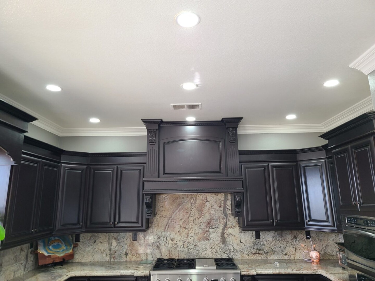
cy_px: 140
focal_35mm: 26
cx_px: 188
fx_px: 282
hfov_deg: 67.3
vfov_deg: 53.1
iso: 100
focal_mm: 5.4
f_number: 1.8
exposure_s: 1/60
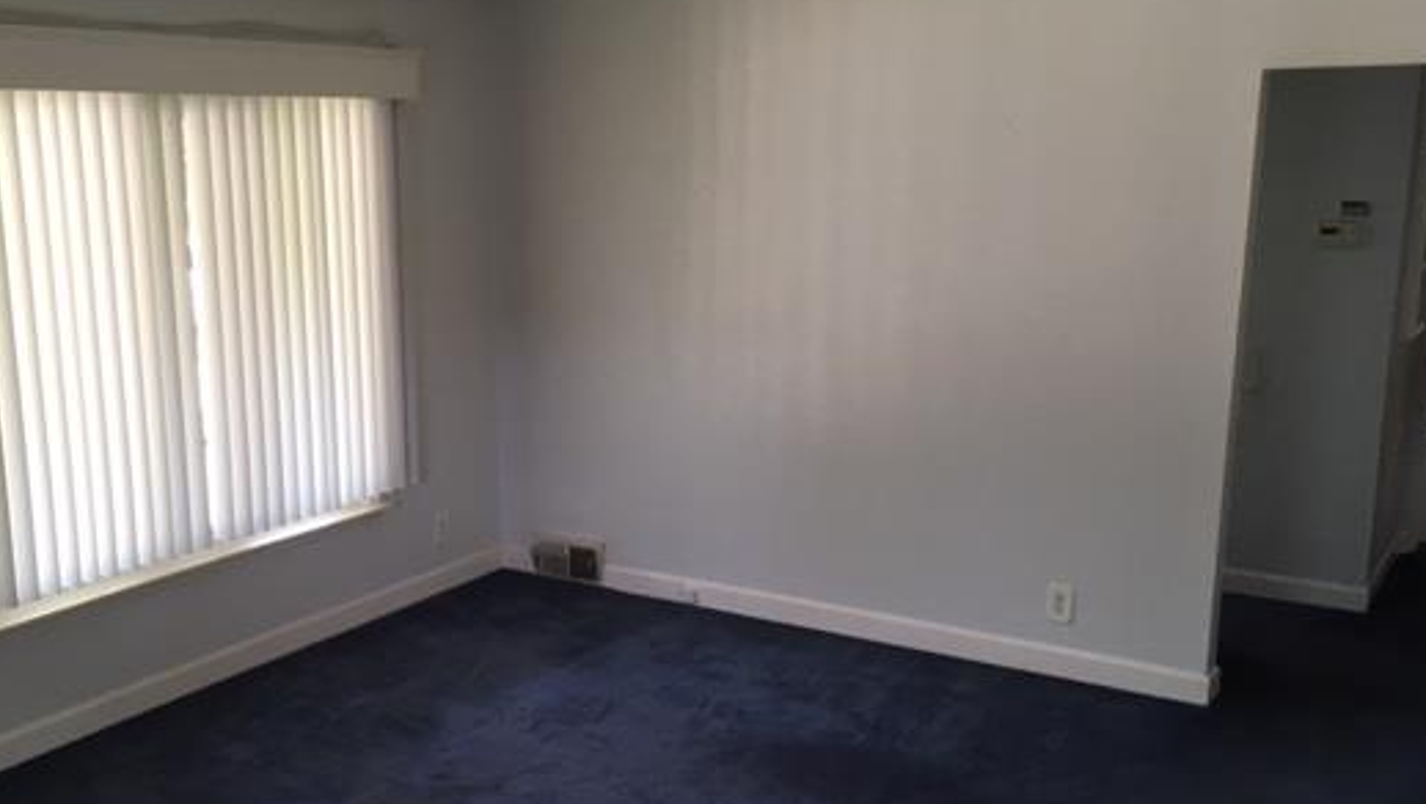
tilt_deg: -13.1
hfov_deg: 51.4
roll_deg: -0.7
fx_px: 1475
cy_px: 487
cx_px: 606
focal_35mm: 39
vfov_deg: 30.4
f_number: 2.2
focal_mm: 4.15
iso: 32
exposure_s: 1/30
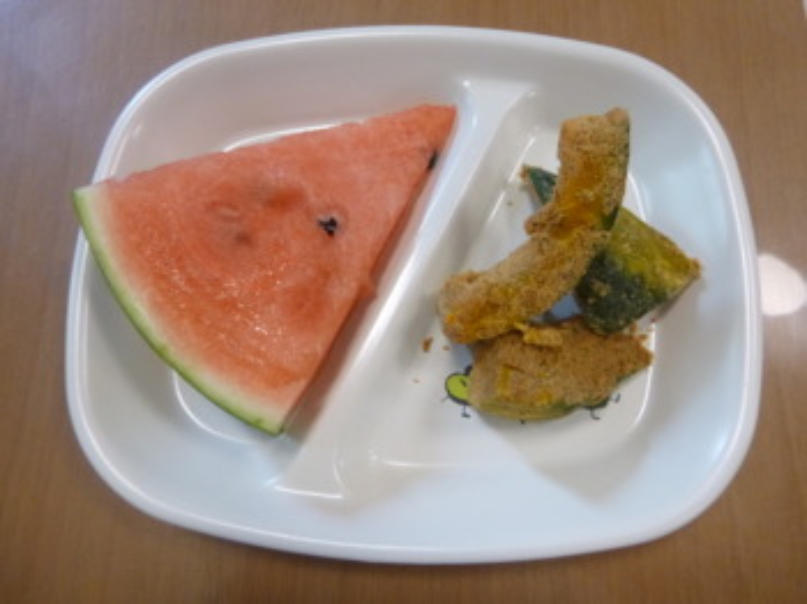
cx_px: 404
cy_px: 302
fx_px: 582
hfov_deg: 69.4
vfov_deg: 54.8
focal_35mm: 25
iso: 400
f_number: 3.9
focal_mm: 4.5
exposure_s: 1/50
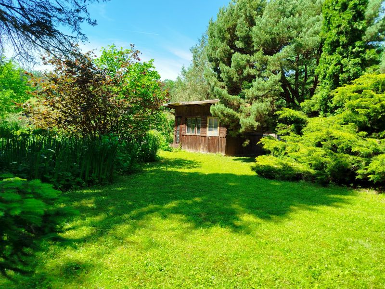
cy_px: 144
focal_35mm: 26
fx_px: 289
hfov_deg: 67.3
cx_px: 192
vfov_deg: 53.1
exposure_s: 1/465
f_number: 1.7
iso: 50
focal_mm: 5.31
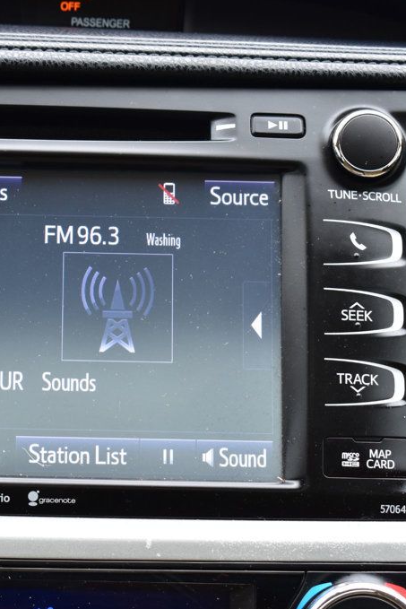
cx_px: 28
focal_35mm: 104
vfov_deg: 19.6
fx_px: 1758
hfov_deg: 13.0
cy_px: 304
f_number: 8
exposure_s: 1/50
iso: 400
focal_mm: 46
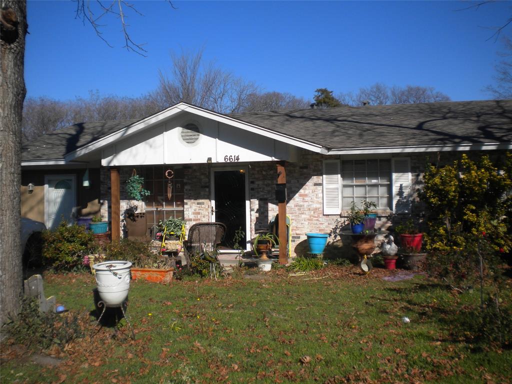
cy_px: 192
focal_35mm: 35
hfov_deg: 52.6
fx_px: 518
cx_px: 256
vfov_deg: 40.7
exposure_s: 1/931
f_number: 4.6
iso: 80
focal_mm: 6.3
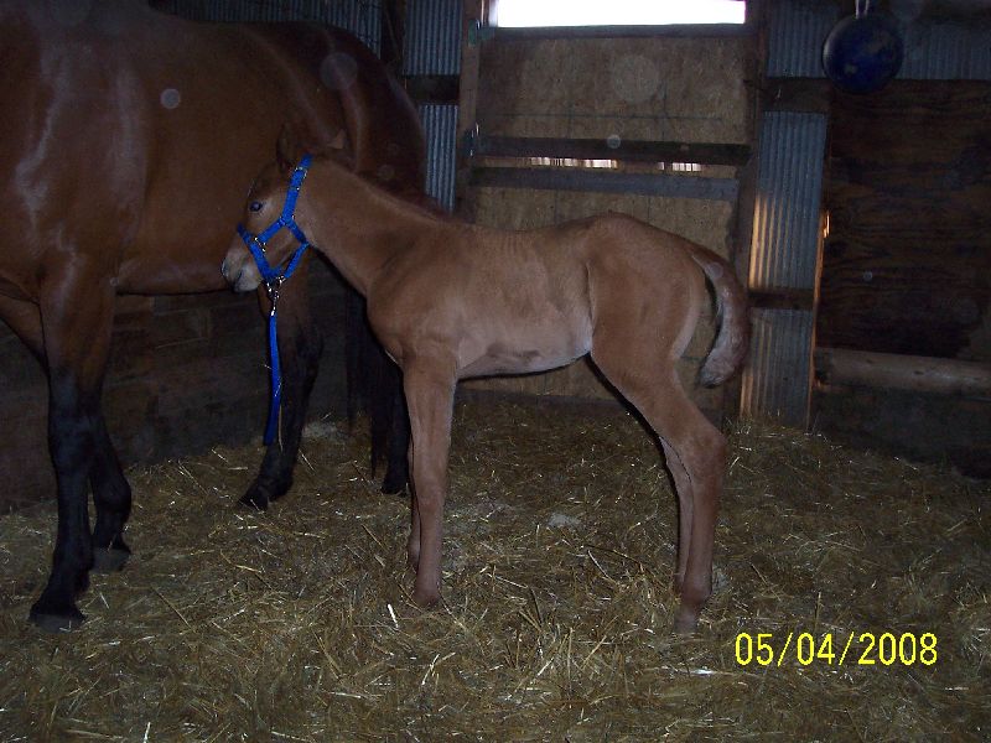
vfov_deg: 38.7
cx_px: 496
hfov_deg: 50.1
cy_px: 372
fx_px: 1059
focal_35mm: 37
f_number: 2.8
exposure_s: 1/60
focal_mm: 5.6
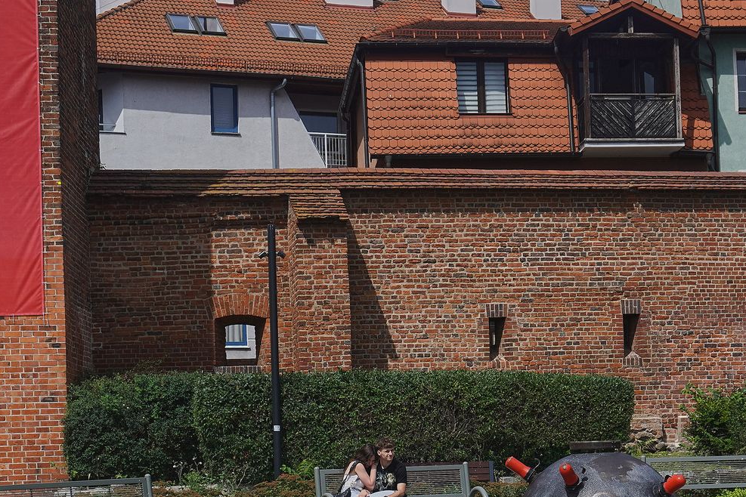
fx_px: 1637
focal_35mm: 79
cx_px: 507
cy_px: 430
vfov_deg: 17.1
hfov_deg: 25.5
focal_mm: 26
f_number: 5.6
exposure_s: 1/1250
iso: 200
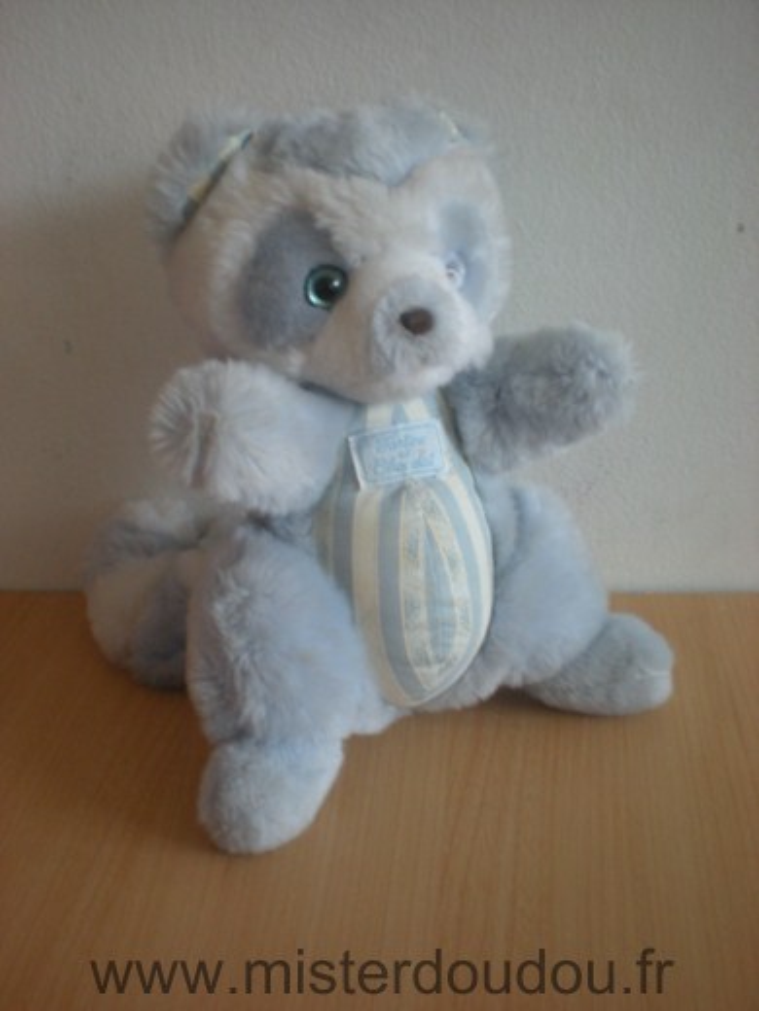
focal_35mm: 38
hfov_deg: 37.7
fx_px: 1111
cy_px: 506
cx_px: 380
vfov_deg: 49.0
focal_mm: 6.3
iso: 200
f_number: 3.1
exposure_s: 1/19.4
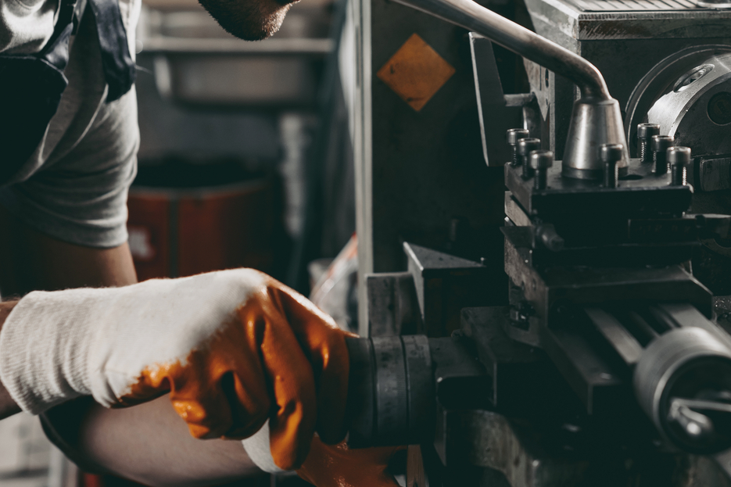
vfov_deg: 12.8
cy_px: 135
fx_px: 2172
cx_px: 561
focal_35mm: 107
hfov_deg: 19.0
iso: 100
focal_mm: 50
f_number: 4
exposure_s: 1/125
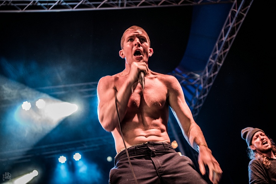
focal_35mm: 48
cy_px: 92
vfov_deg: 28.1
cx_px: 138
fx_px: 368
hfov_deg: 41.1
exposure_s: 1/100
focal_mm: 48
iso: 1000
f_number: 2.8
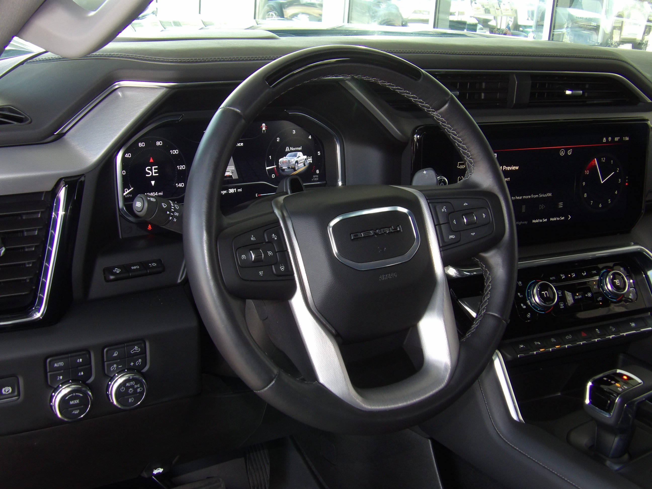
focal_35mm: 46
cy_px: 244
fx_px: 866
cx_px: 326
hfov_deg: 41.2
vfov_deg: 31.5
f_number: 3.8
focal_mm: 8.2
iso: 200
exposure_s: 1/30
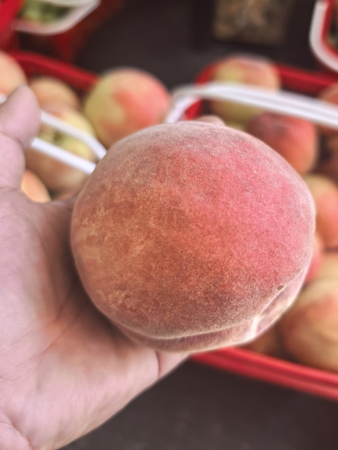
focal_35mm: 33
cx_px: 210
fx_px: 430
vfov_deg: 55.2
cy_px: 200
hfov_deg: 42.6
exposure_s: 1/791
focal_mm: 6.98
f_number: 1.4
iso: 640
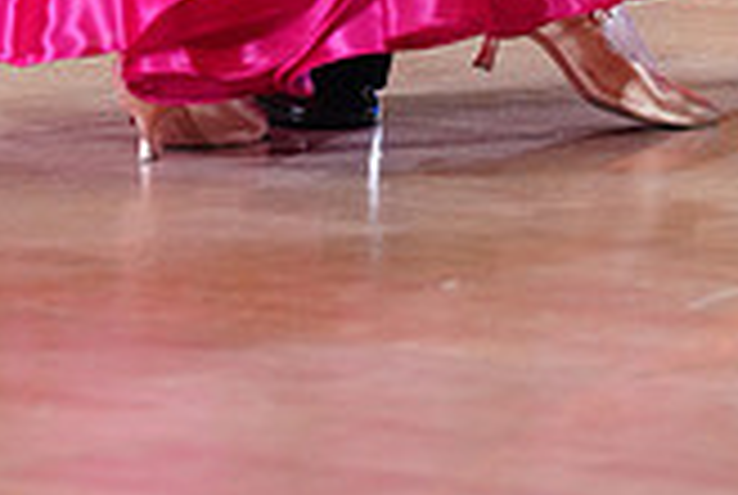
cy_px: -666
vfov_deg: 2.0
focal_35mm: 685
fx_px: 14068
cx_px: 389
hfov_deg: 3.0
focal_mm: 194
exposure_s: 1/400
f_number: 2.8
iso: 2000
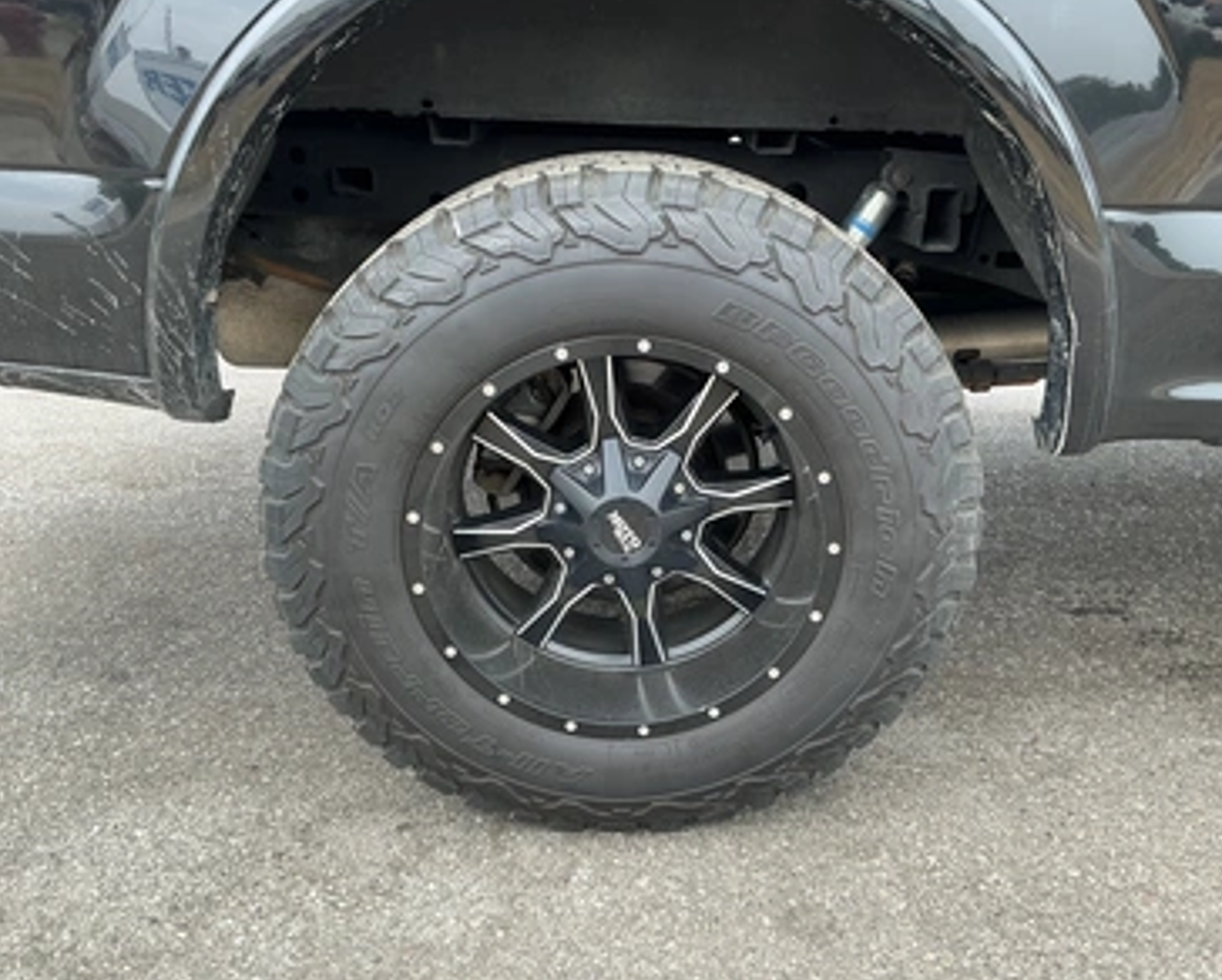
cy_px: 480
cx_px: 645
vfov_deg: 48.6
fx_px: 1086
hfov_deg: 58.7
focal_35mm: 30
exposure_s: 1/128
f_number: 1.8
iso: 20
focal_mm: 3
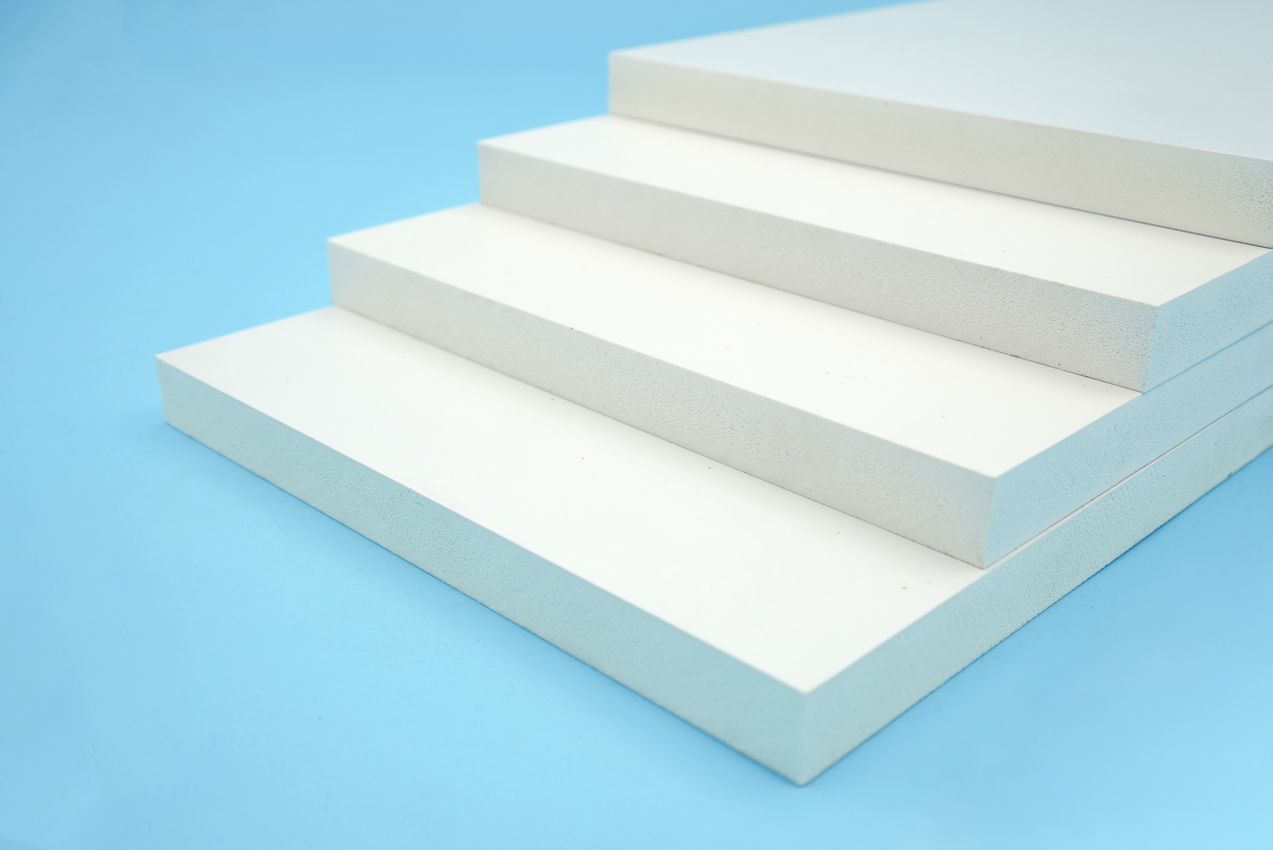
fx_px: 1238
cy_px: 425
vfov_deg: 37.9
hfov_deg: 54.4
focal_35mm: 35
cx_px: 636
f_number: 8
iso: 80
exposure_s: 1/30
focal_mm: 35
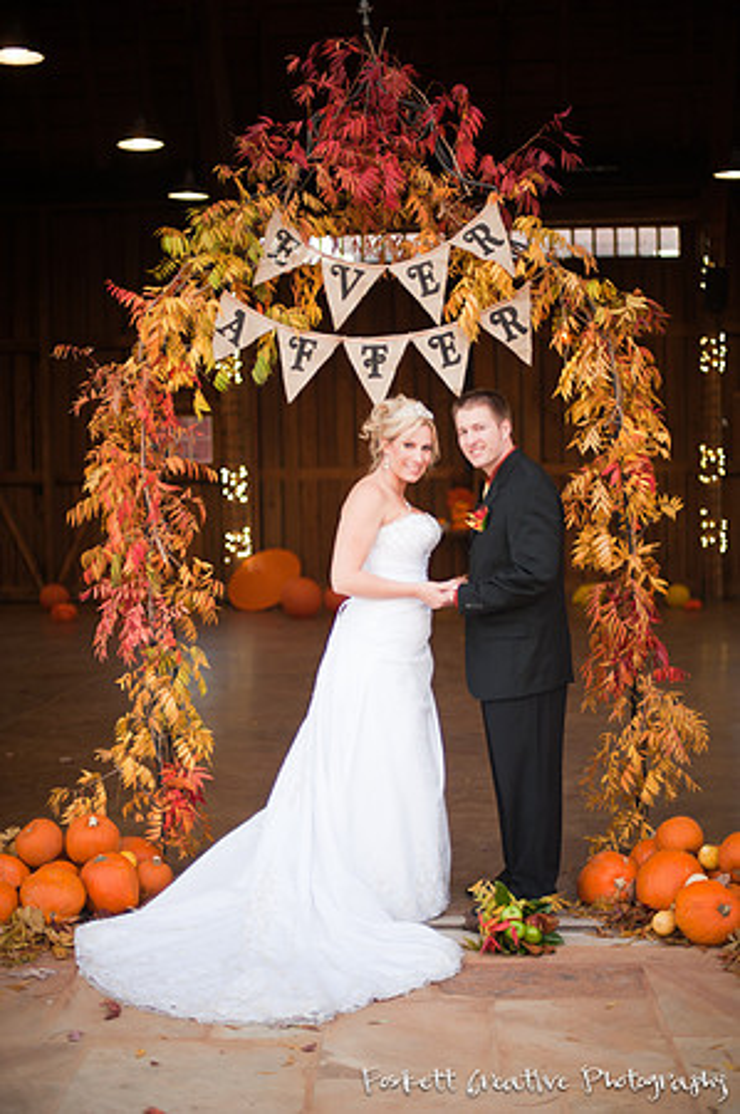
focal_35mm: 50
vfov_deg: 39.6
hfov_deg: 26.9
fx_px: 1545
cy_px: 557
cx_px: 370
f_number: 1.4
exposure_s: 1/200
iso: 320
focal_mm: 50
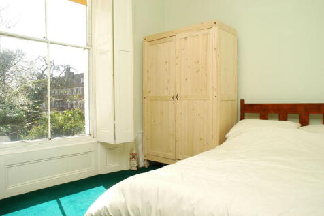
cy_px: 108
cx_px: 162
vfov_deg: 47.9
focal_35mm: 27
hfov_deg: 67.4
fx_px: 243
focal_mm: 18
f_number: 14
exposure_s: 1/40
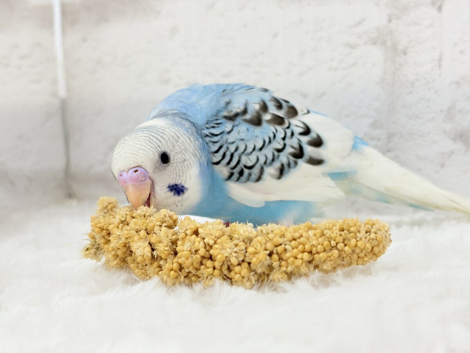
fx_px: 706
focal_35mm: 52
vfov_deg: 28.0
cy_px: 176
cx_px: 235
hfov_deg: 36.8
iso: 50
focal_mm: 5.96
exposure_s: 1/50
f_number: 1.6
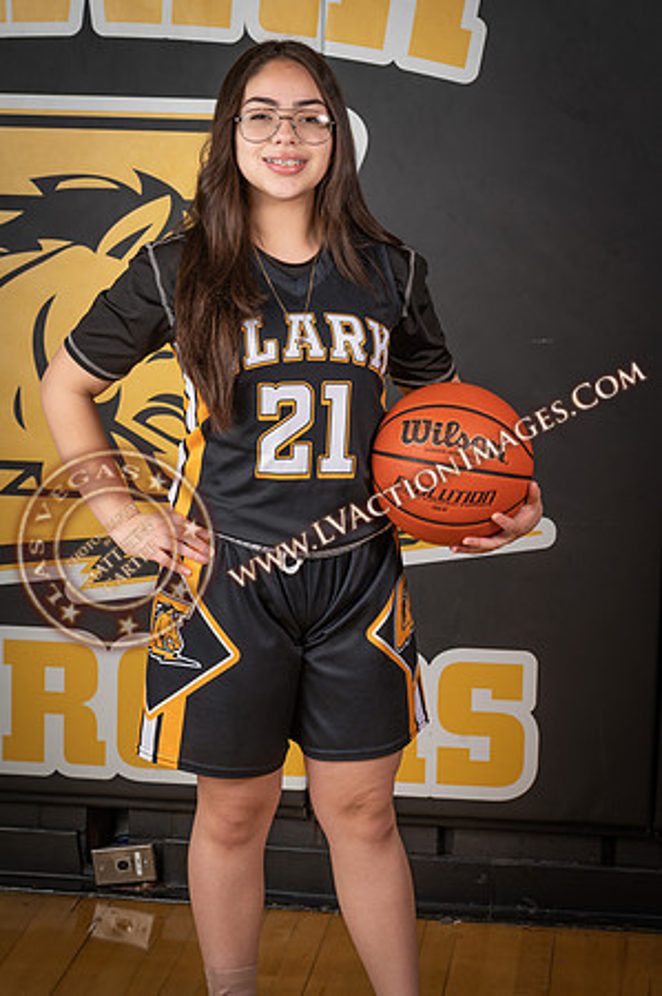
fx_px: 2709
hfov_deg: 13.9
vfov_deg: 20.8
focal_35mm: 98
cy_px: 498
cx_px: 331
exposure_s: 1/125
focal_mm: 98
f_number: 9
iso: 100
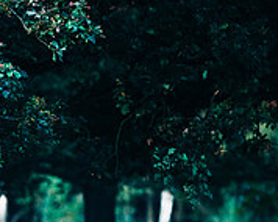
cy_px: 220
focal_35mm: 918
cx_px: 53
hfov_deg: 2.1
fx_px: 7545
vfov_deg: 1.7
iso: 800
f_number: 4
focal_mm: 300
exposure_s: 1/640
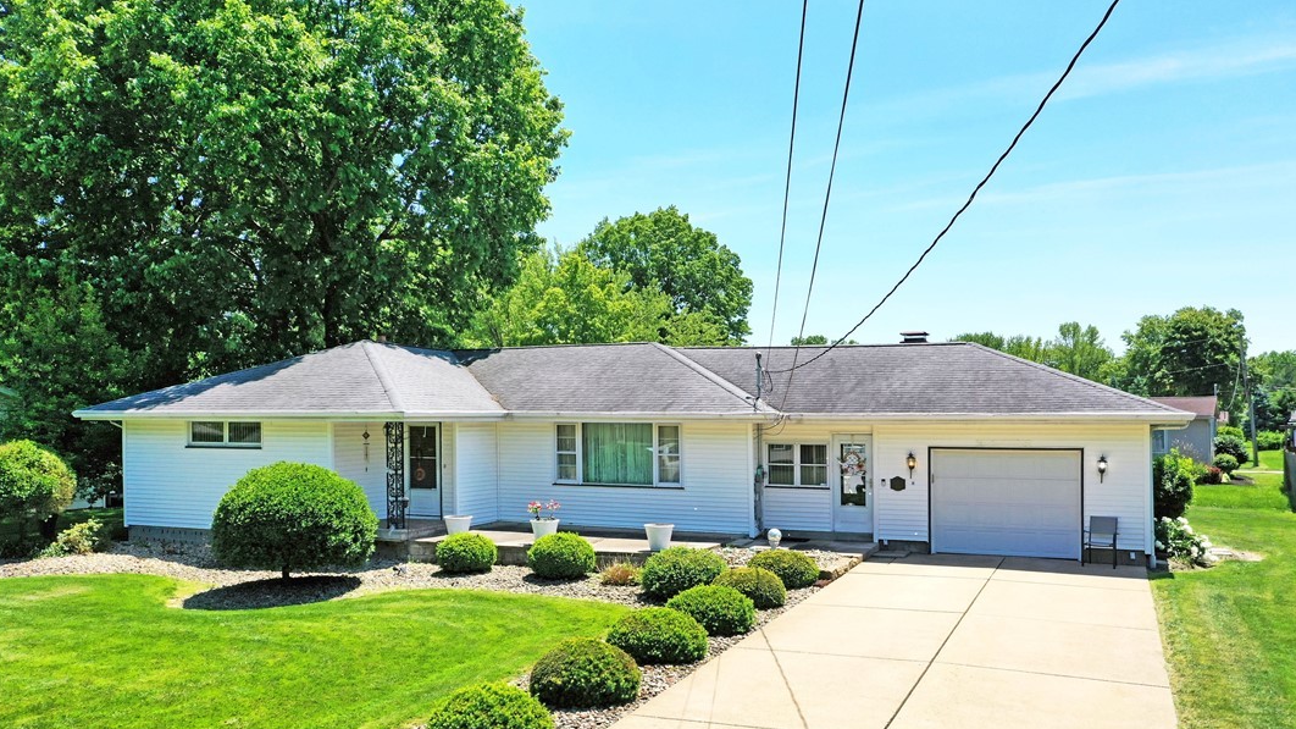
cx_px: 653
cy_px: 420
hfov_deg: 64.3
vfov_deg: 38.8
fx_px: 1031
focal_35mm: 30
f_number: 6.3
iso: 100
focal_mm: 10.26
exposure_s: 1/500
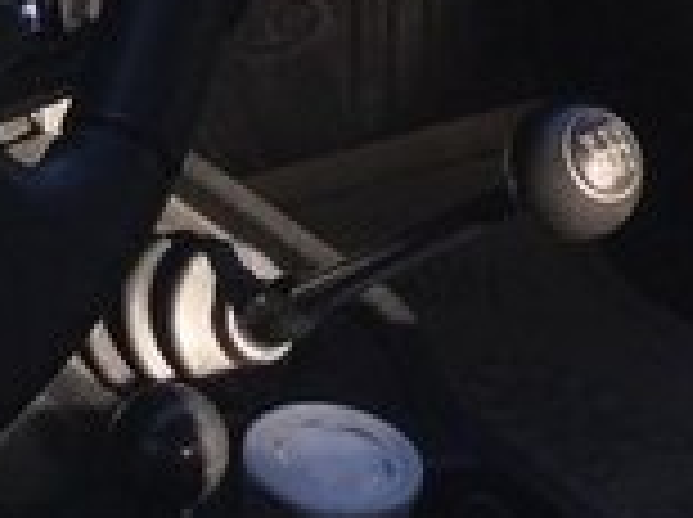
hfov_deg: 14.8
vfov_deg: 10.3
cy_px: -502
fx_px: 2658
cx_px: 166
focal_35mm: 133
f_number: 2.4
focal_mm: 3.3
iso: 25
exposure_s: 1/176
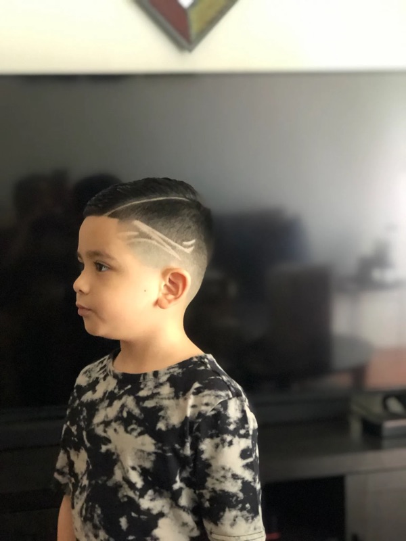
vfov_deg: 33.8
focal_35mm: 57
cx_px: 203
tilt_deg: -4.8
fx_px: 891
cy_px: 270
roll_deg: +2.7
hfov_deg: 25.7
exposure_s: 1/30
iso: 1250
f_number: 2.8
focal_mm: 6.6
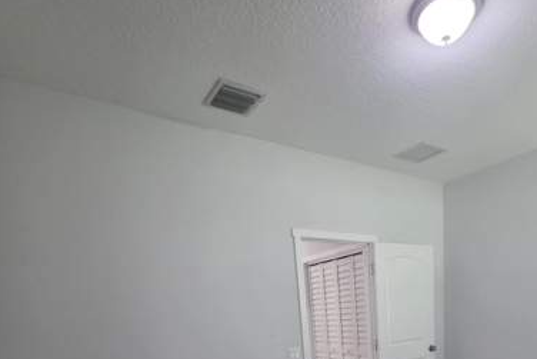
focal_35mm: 23
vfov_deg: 44.3
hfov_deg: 74.7
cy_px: 380
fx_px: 343
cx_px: 338
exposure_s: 1/60
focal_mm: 2.2
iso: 160
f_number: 1.9
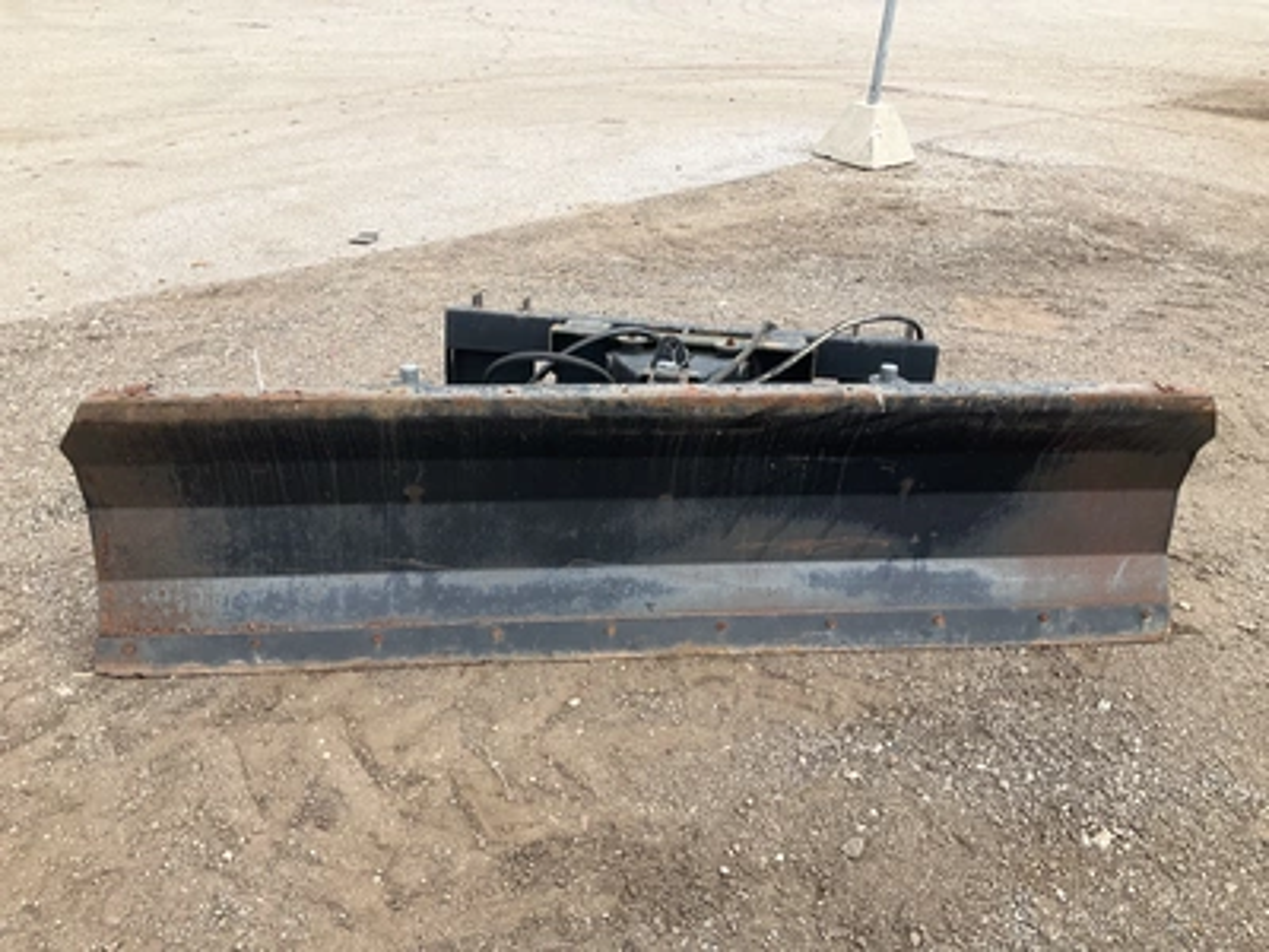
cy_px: 476
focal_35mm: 29
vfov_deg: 48.2
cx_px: 634
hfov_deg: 61.7
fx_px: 1063
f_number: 1.8
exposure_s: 1/650
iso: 25
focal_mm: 3
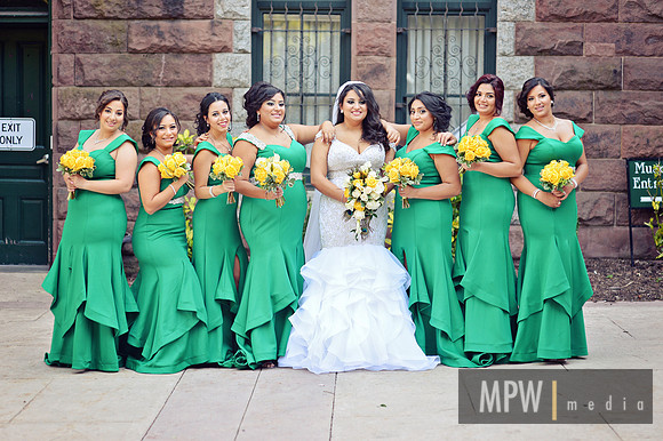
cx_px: 332
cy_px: 220
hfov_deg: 23.9
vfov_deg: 16.1
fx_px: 1564
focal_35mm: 85
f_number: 2.8
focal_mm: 85
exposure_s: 1/400
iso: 400
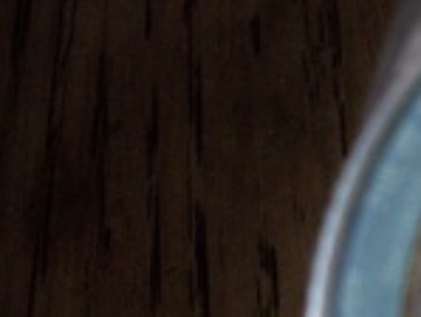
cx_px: 715
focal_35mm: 129
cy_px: 359
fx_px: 1570
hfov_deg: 13.9
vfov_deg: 11.3
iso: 160
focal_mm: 5.7
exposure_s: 1/8
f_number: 2.9
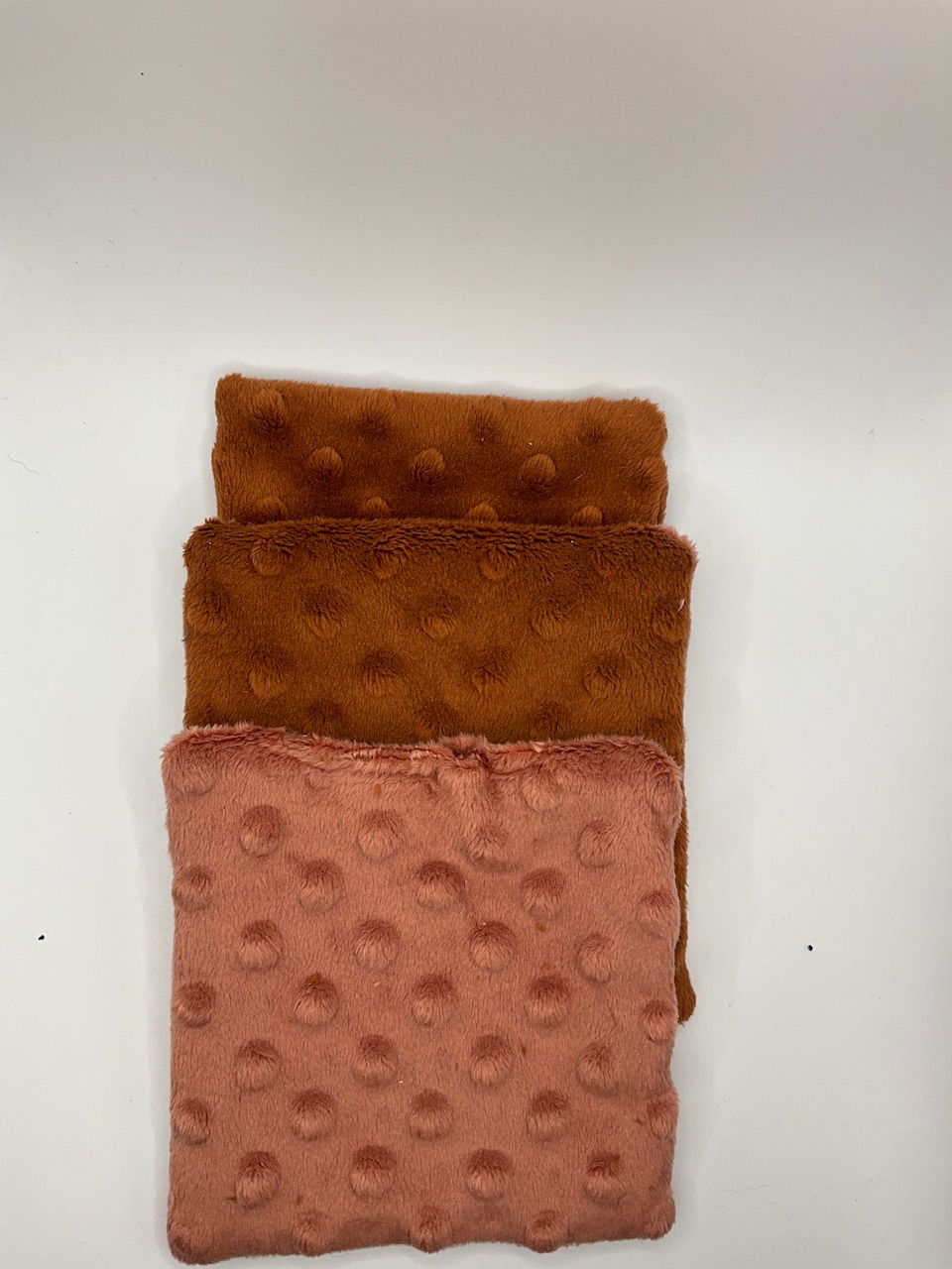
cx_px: 476
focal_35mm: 29
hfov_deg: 48.2
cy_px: 634
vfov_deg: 61.7
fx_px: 1063
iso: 20
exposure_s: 1/147
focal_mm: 3
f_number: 1.8
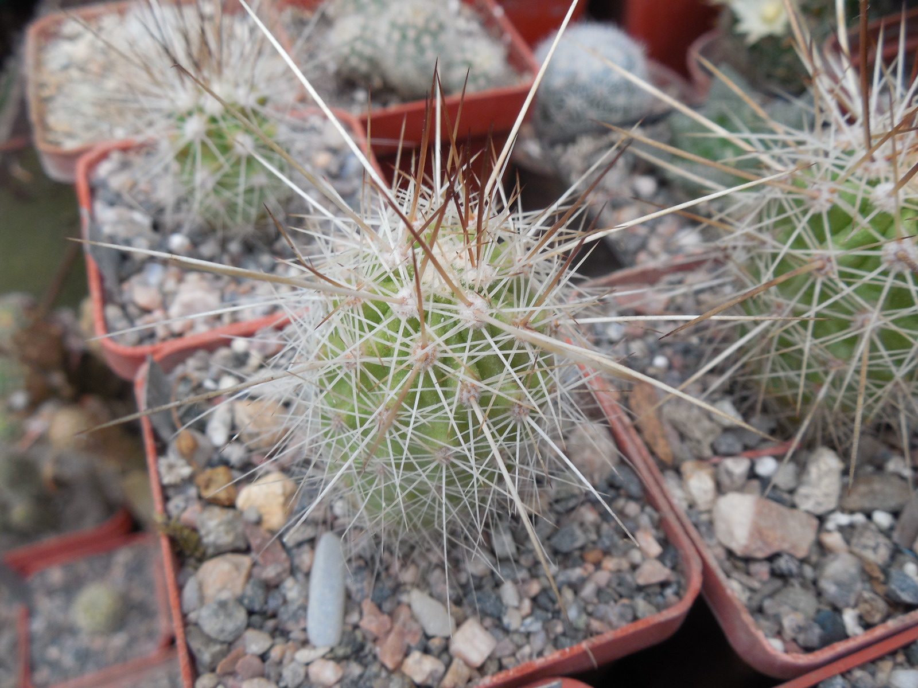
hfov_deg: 58.4
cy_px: 344
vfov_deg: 45.4
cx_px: 459
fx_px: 822
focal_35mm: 31
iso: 125
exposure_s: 1/40
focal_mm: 5.6
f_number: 3.6
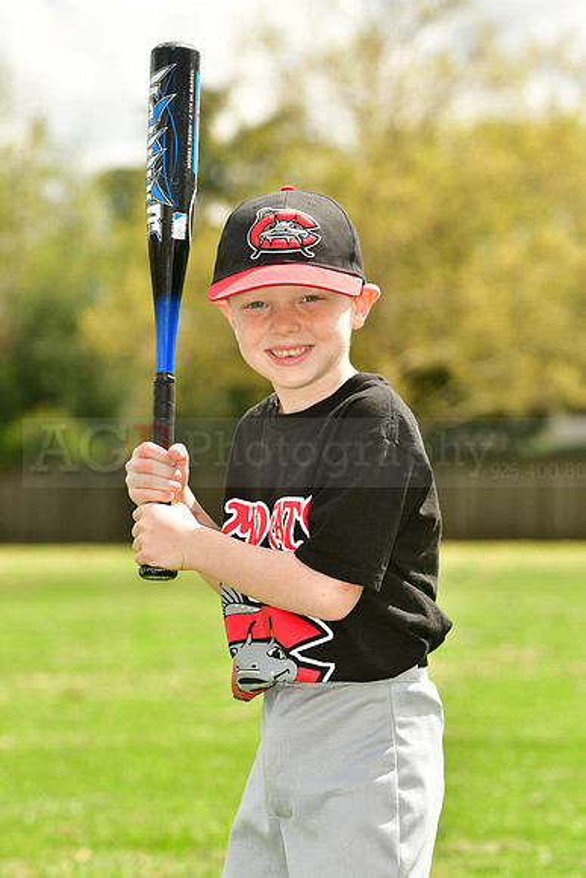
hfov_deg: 7.9
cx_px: 293
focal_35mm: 174
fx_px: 4246
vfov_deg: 11.8
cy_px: 439
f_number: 5
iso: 200
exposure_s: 1/640
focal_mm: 116
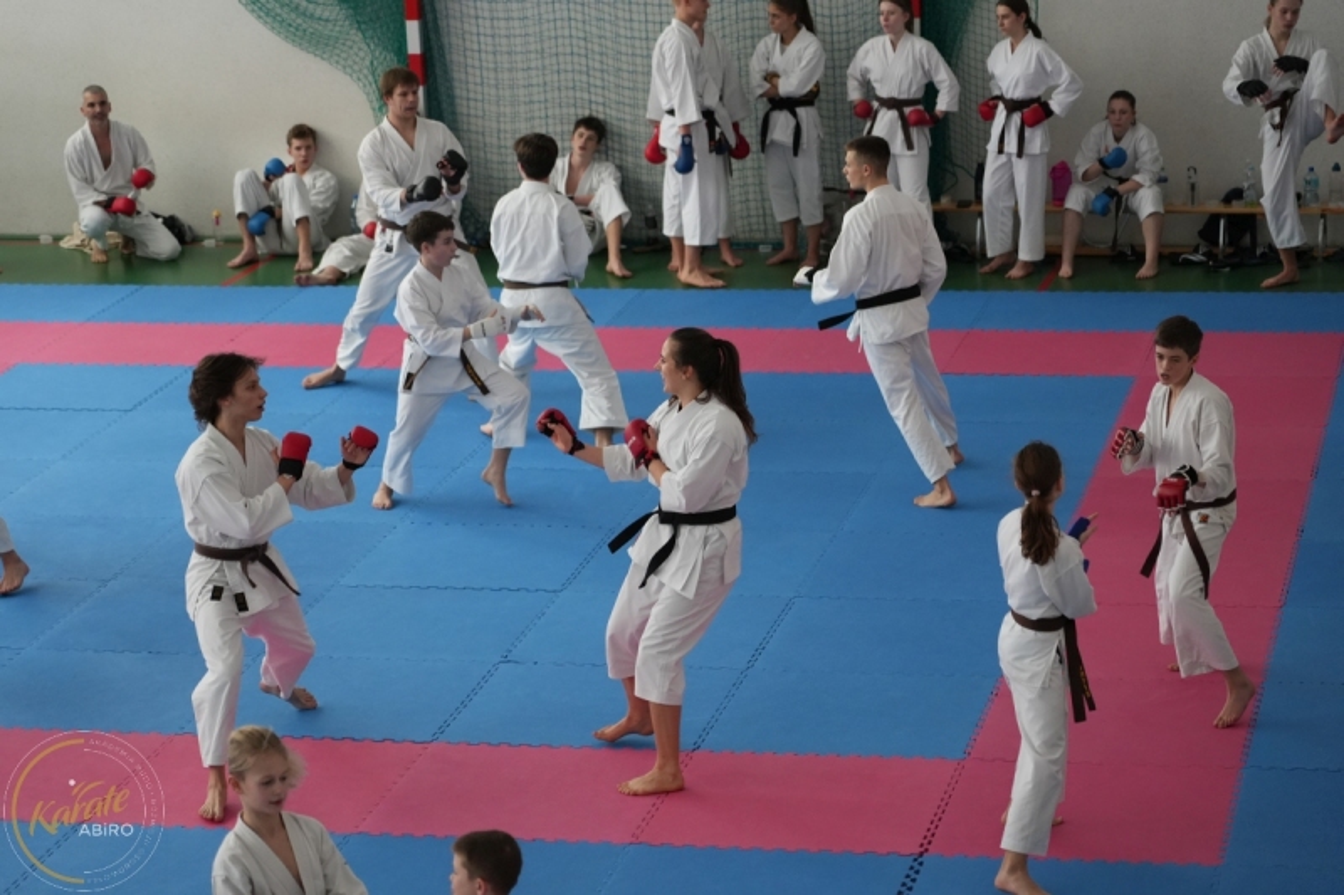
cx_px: 672
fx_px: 3919
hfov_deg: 19.5
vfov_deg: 13.0
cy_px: 448
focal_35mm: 105
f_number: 4
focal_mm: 105
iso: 3200
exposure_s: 1/400
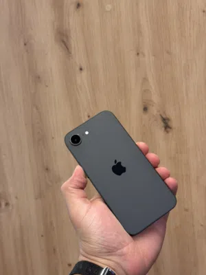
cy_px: 138
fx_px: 381
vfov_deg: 39.7
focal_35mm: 48
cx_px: 103
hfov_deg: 30.3
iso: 80
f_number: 1.78
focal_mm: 6.76
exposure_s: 1/50
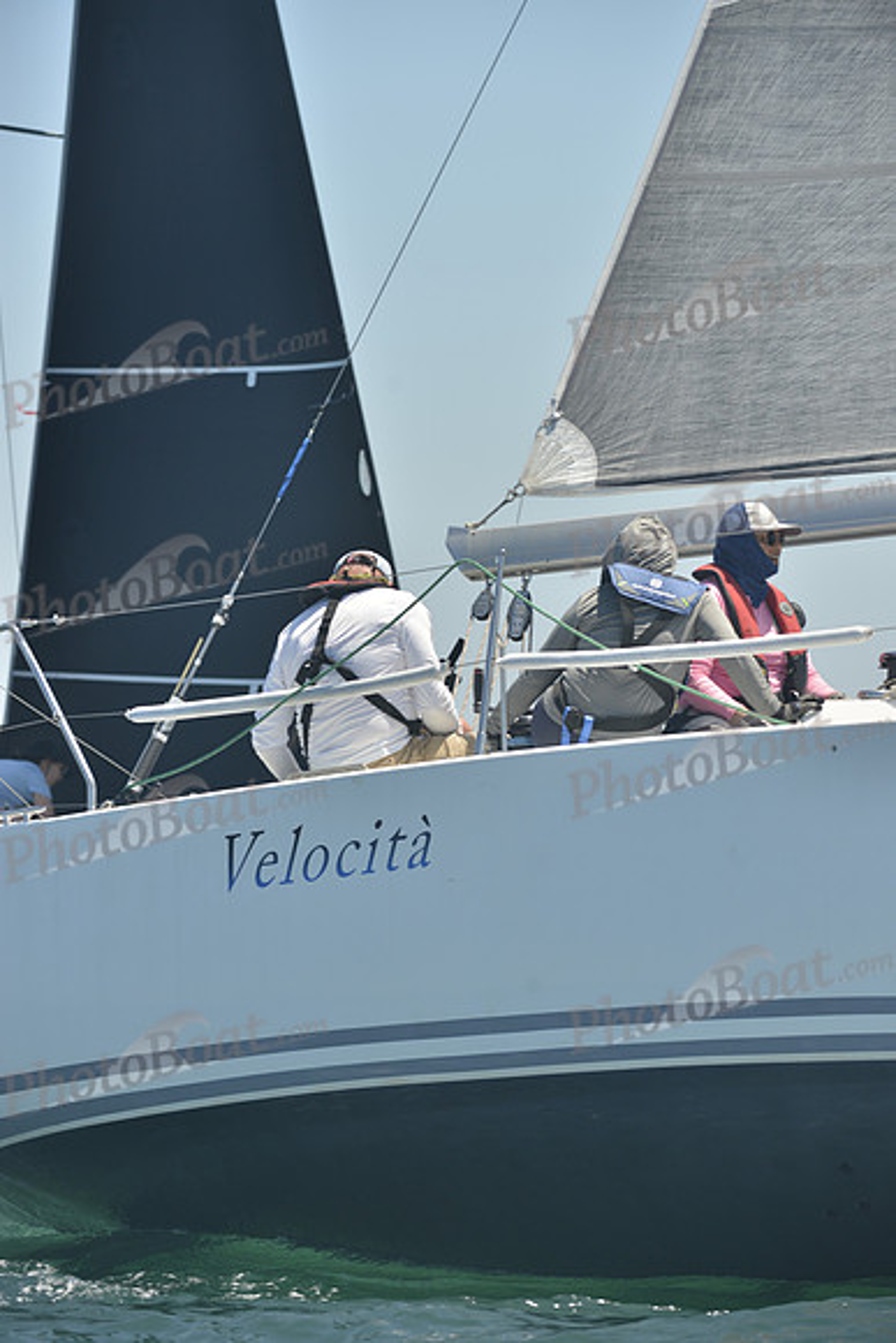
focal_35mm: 200
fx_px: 7462
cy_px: 672
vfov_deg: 10.3
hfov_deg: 6.9
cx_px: 448
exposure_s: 1/1000
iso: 280
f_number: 5.6
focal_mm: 200
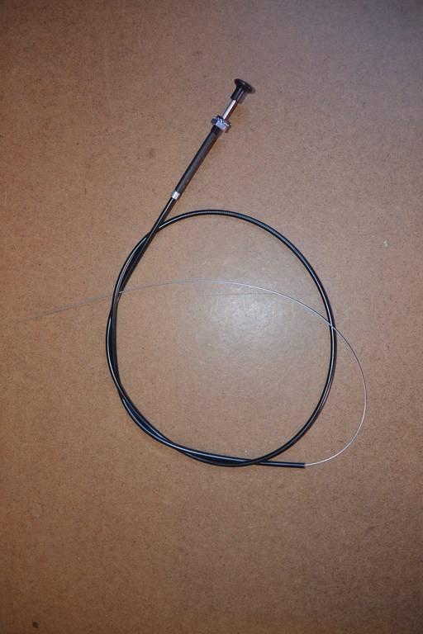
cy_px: 317
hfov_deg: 47.9
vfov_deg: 67.4
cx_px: 212
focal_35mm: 27
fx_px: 476
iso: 640
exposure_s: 1/60
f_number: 3.5
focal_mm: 18
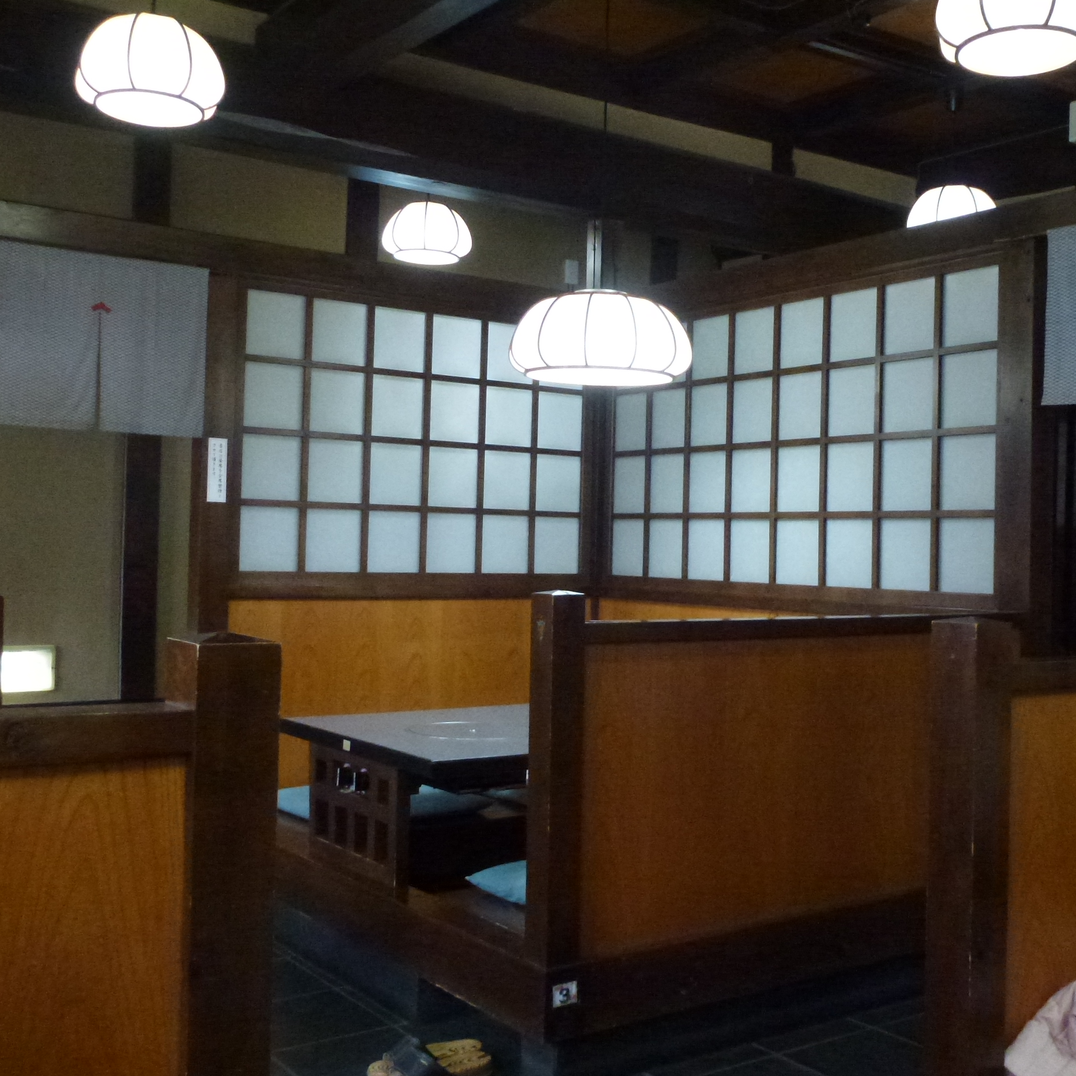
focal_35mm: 36
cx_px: 626
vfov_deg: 46.0
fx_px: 1266
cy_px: 543
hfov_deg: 45.9
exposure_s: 1/25
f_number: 3.5
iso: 800
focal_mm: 5.4
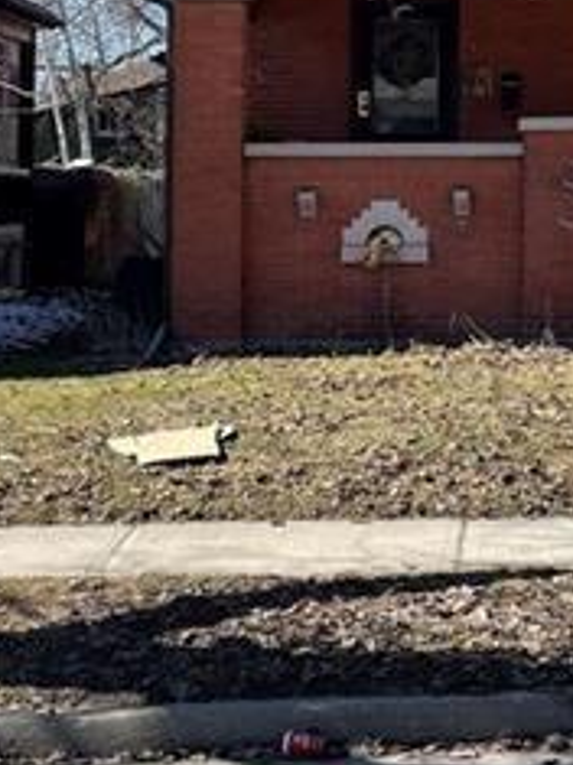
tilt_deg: +2.6
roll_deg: +0.4
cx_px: 553
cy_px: 104
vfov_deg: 22.6
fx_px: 1878
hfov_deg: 17.0
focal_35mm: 85
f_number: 1.6
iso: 32
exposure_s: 1/988
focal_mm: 4.2
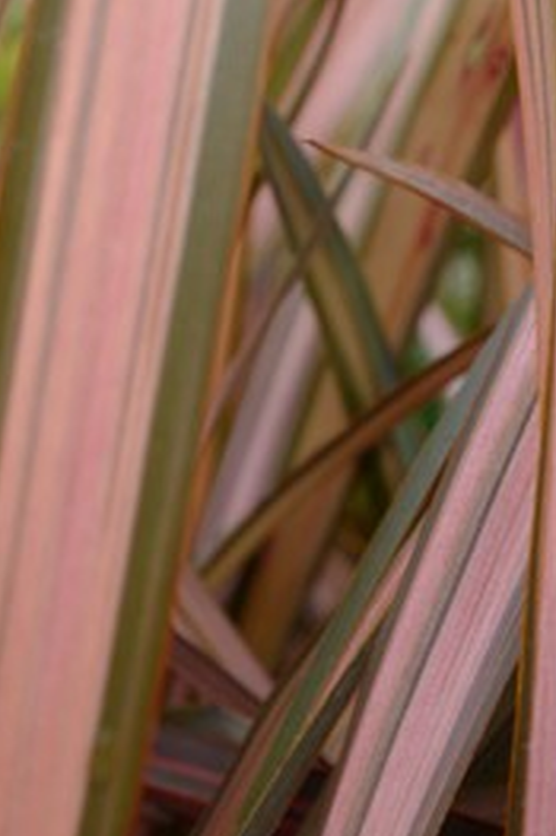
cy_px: -159
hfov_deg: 12.5
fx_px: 2528
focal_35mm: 109
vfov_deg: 17.9
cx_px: 361
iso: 100
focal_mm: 28
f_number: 5
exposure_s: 1/80
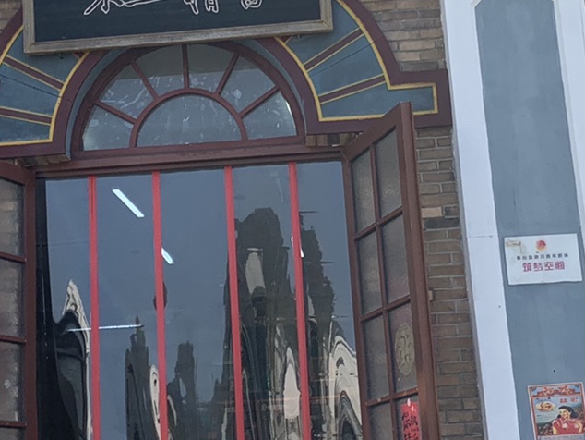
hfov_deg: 23.8
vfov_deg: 17.9
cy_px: 118
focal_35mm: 82
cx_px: 250
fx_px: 1386
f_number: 1.8
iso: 25
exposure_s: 1/849
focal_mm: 4.25
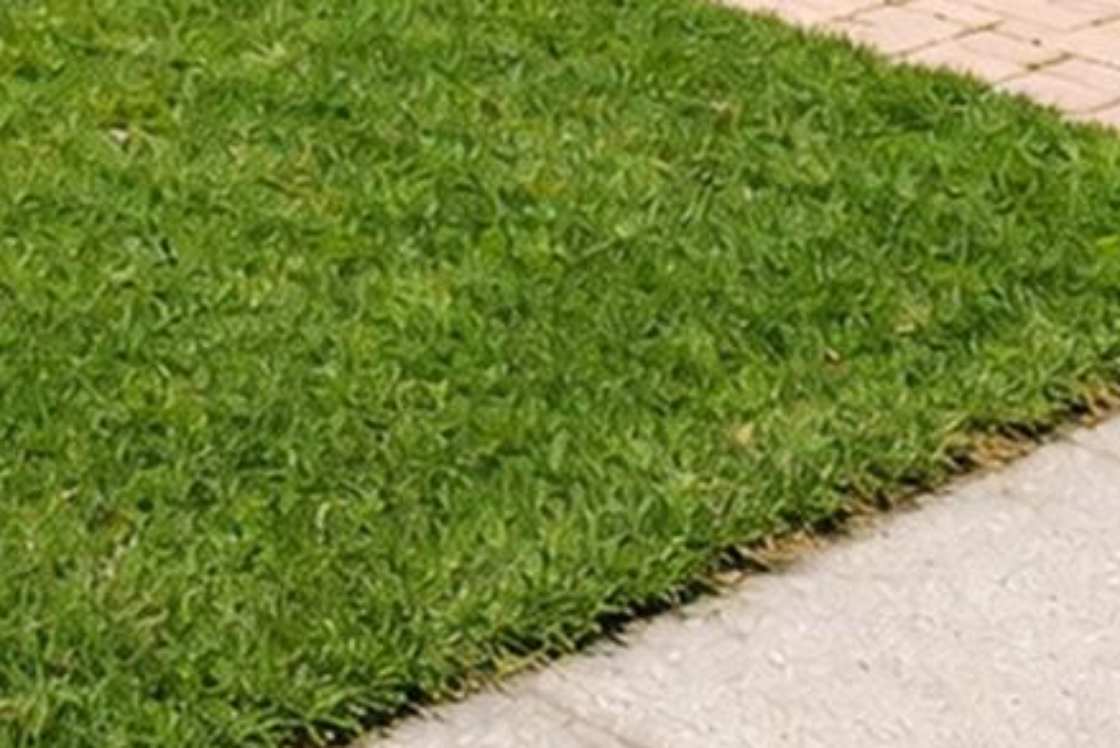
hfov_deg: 18.6
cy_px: -974
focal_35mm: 84
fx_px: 2614
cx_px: -924
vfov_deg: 12.9
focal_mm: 12.2
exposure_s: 1/125
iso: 200
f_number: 10
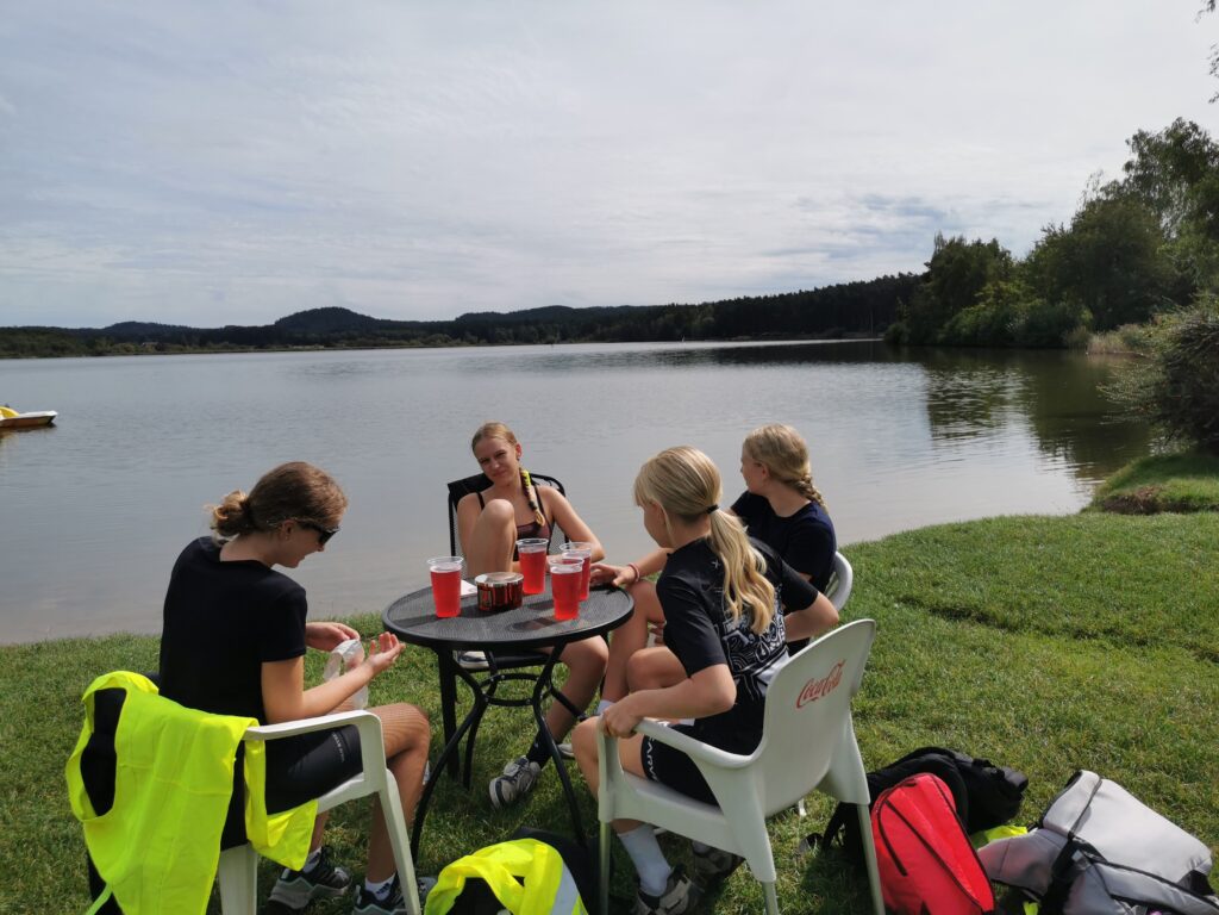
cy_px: 458
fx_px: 951
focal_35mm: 27
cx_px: 610
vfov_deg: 51.4
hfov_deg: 65.3
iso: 50
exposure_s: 1/5025
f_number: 1.8
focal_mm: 5.58
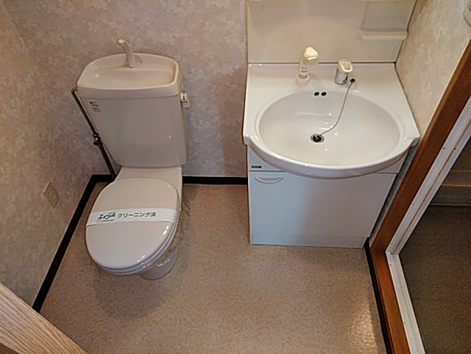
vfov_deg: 51.4
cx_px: 236
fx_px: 367
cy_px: 177
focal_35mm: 27
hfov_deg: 65.3
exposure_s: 1/60
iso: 512
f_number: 2.2
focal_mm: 3.46
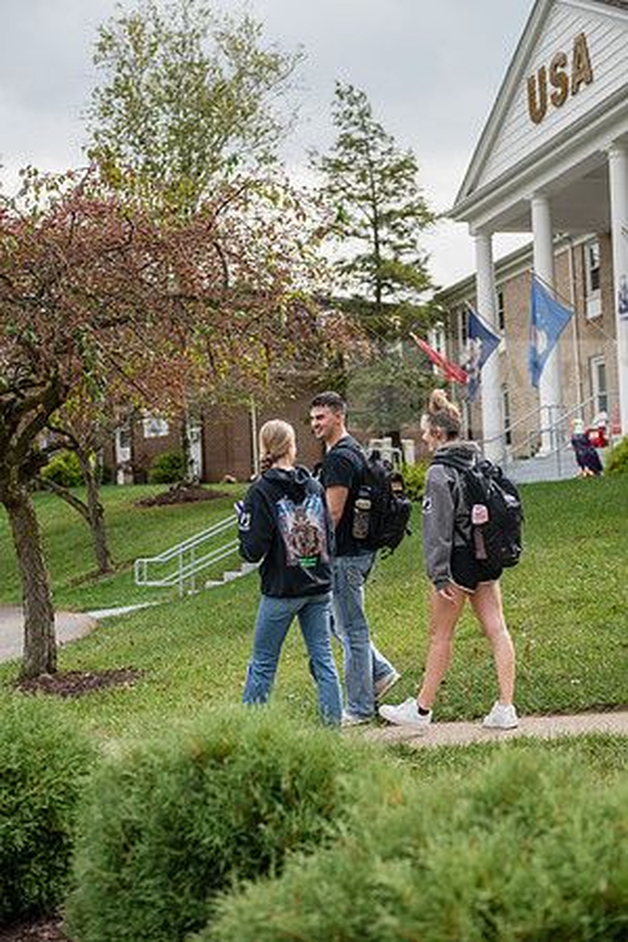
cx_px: 314
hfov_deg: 23.4
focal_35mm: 58
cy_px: 471
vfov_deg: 34.5
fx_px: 1518
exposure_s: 1/800
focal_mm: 58
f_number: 3.5
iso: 200
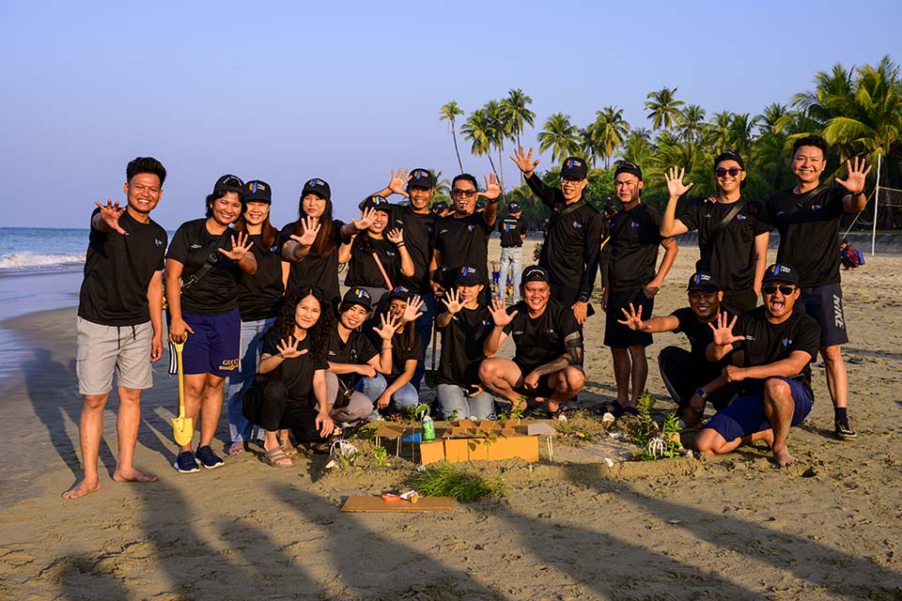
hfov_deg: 45.4
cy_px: 300
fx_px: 1077
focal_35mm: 43
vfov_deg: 31.2
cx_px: 451
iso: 320
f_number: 9
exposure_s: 1/320
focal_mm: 43
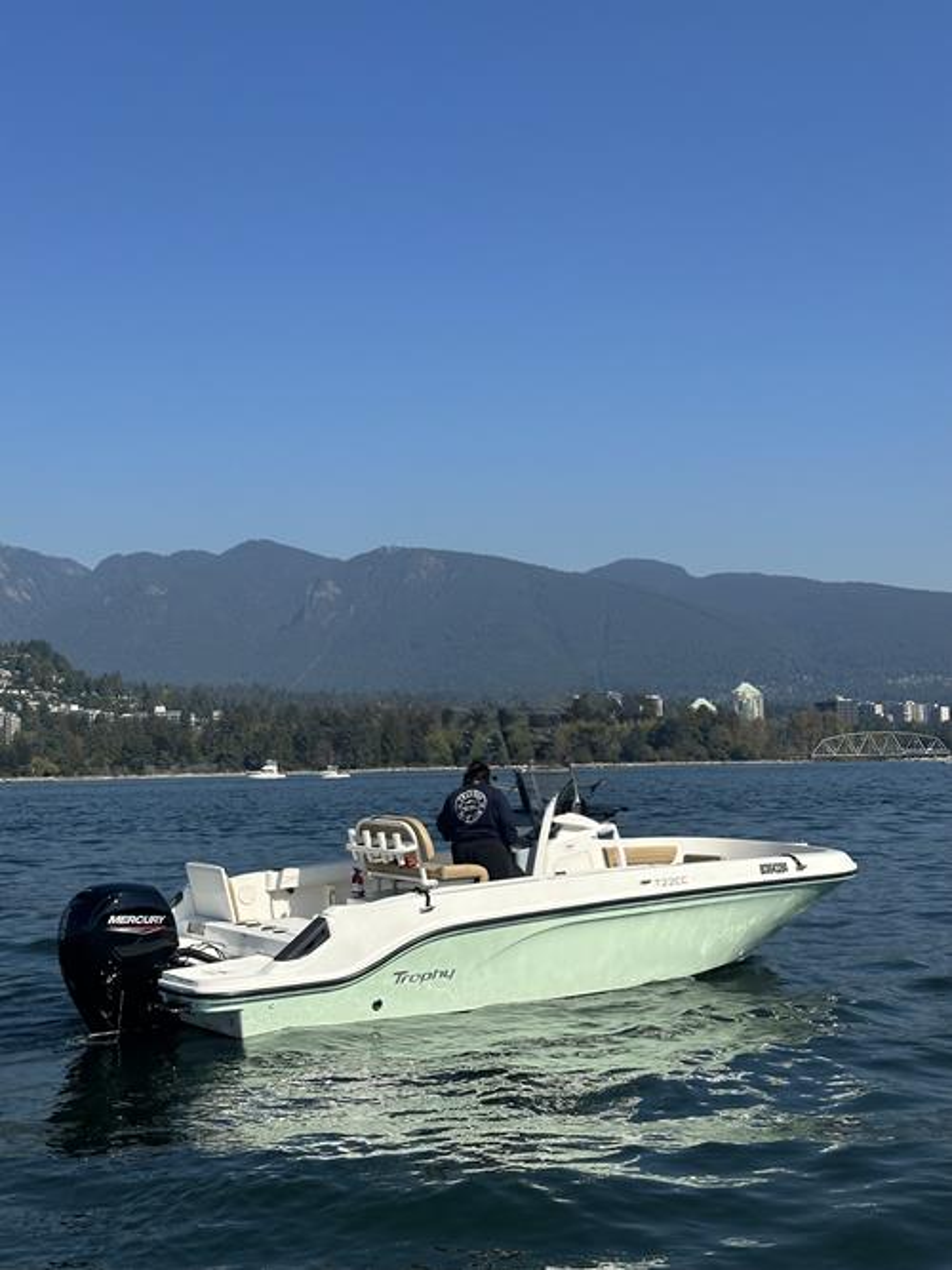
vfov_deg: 39.7
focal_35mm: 48
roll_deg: +0.5
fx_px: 1761
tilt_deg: +5.6
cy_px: 635
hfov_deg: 30.3
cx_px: 476
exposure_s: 1/5882
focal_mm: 6.86
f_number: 1.78
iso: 64
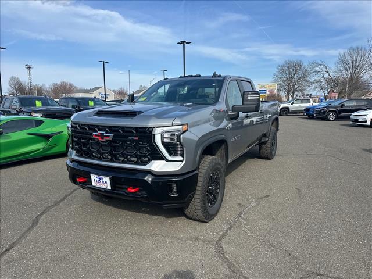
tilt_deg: -8.0
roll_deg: +0.1
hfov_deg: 71.6
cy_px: 140
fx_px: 258
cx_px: 186
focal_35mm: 24
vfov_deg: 56.8
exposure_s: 1/1664
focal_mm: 6.86
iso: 80
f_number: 1.78
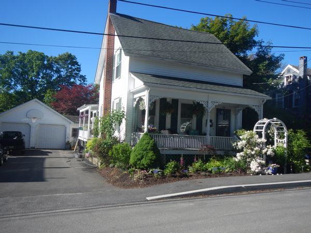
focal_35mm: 28
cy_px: 116
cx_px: 156
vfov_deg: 49.7
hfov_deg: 63.4
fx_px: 252
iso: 125
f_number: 3.9
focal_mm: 5
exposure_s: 1/800
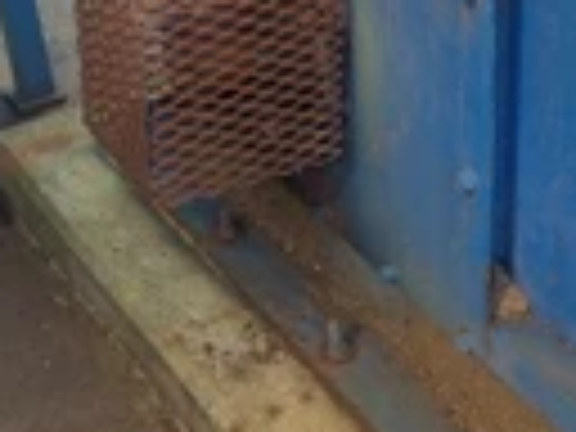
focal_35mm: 81
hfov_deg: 23.9
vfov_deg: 18.2
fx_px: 1348
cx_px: 432
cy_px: 166
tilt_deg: -33.8
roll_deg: -1.1
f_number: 1.8
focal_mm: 4.25
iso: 32
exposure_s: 1/122
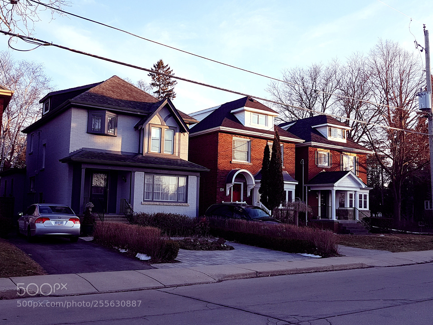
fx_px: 325
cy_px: 162
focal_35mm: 26
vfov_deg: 53.1
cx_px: 216
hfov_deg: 67.3
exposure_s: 1/402
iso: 50
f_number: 1.7
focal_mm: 4.2
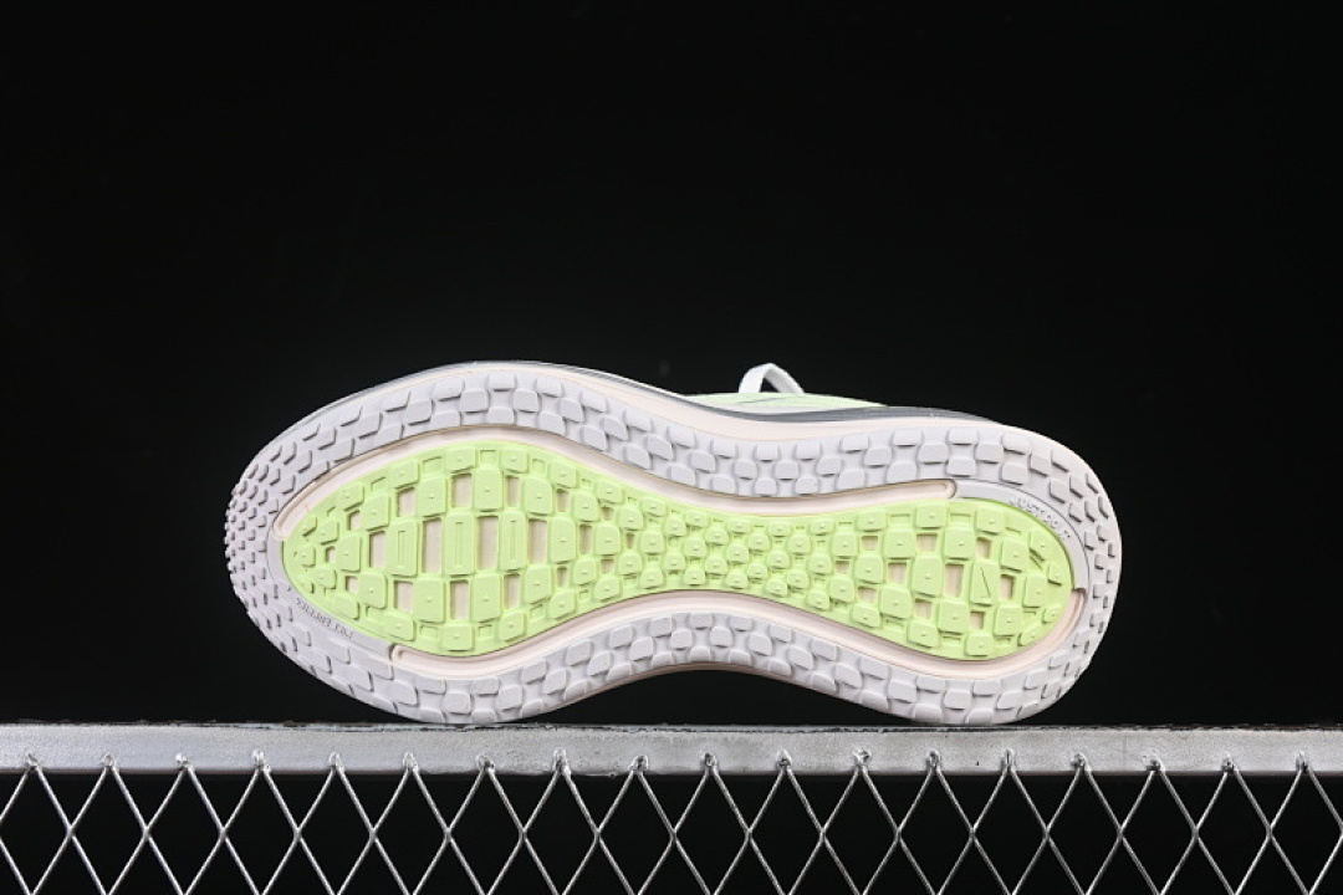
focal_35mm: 75
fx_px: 2798
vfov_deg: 18.2
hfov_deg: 27.0
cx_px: 672
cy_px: 448
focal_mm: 50
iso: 160
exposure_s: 1/80
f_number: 8
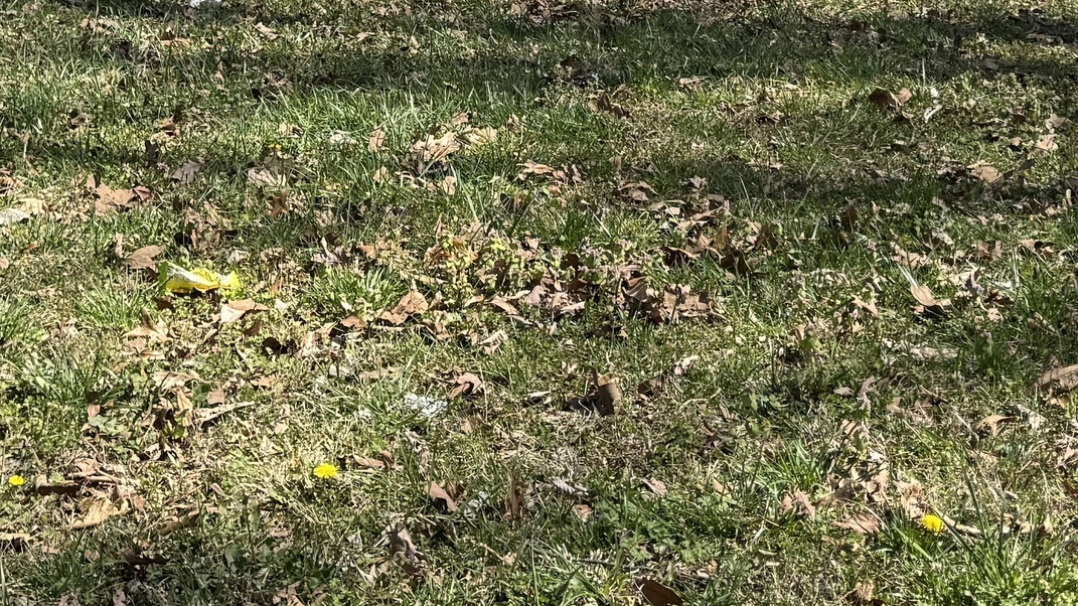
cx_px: 375
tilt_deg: -6.9
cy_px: -267
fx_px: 2143
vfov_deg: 15.1
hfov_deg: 28.1
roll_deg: -2.5
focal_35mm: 75
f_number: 1.78
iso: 80
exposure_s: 1/2041
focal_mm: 6.76
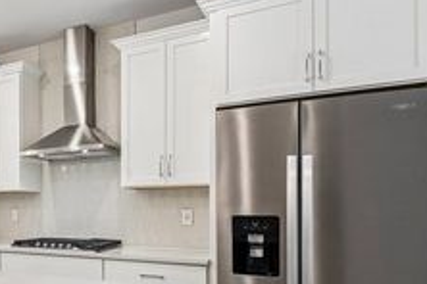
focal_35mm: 36
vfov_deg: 36.1
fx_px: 427
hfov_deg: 46.9
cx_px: 29
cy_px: 210
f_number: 8
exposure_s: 1/25
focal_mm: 16
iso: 400
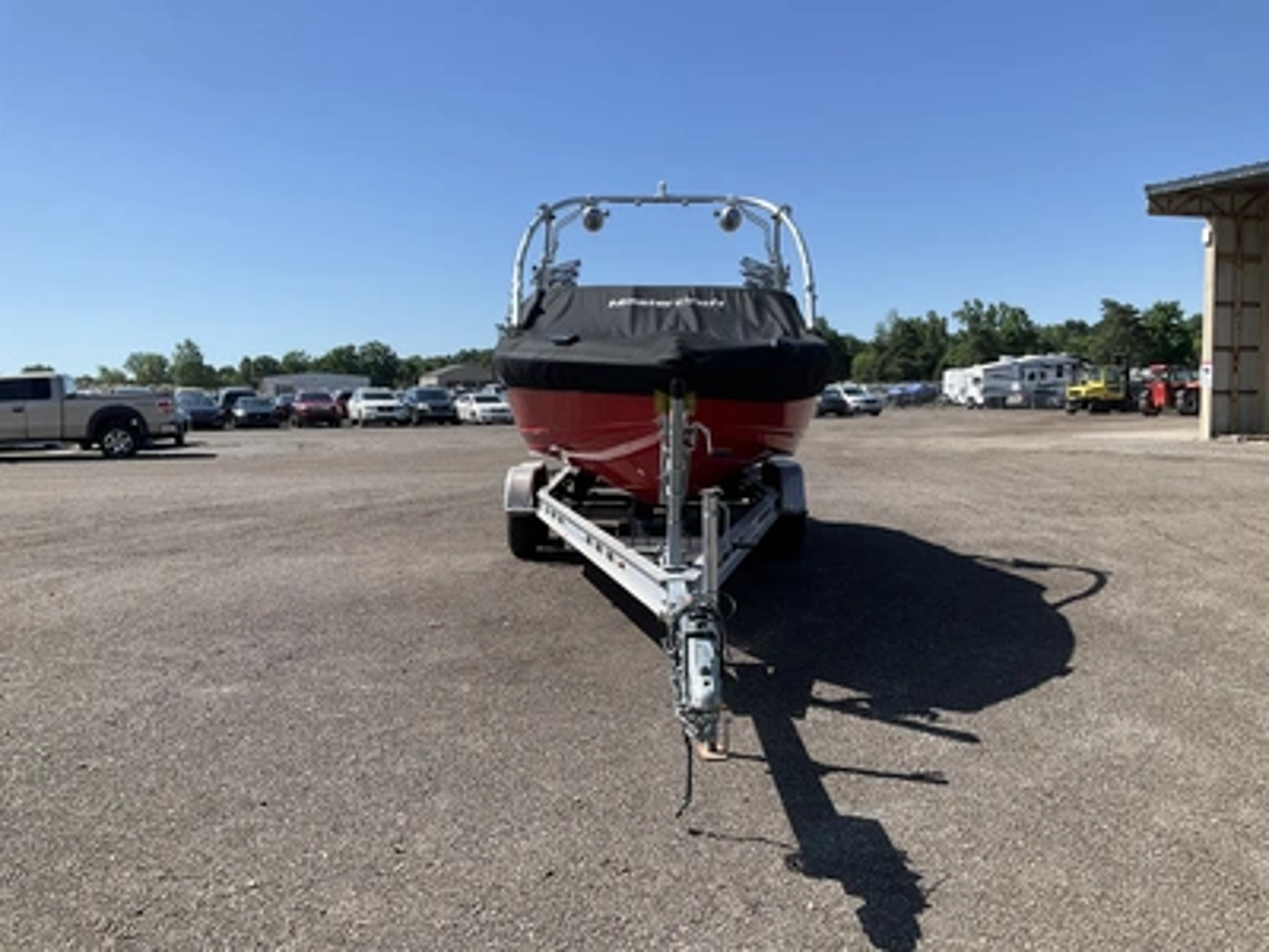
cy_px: 476
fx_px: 1063
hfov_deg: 61.7
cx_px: 634
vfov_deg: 48.2
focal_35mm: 29
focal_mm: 3
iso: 25
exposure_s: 1/1848
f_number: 1.8
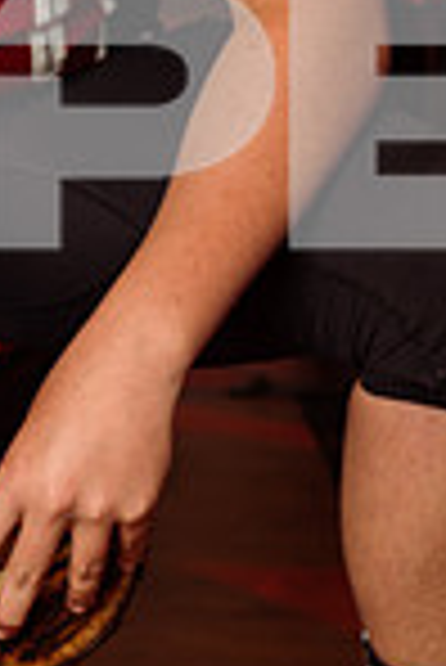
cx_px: -68
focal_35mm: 179
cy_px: -202
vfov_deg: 11.2
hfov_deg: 7.6
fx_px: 3318
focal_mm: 59
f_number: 6.3
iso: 250
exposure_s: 1/250
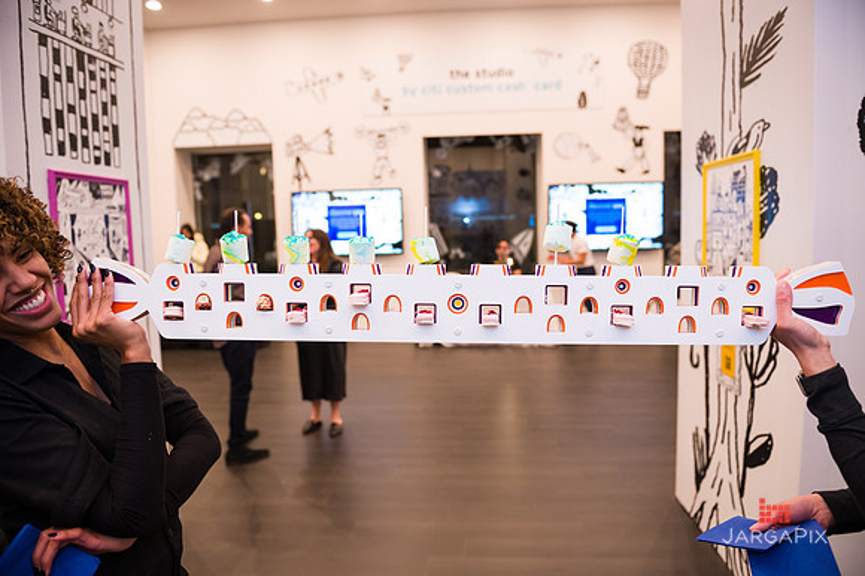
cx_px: 432
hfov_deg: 73.8
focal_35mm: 24
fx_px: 576
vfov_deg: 53.1
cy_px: 288
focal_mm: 24
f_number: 3.2
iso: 1600
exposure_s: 1/200
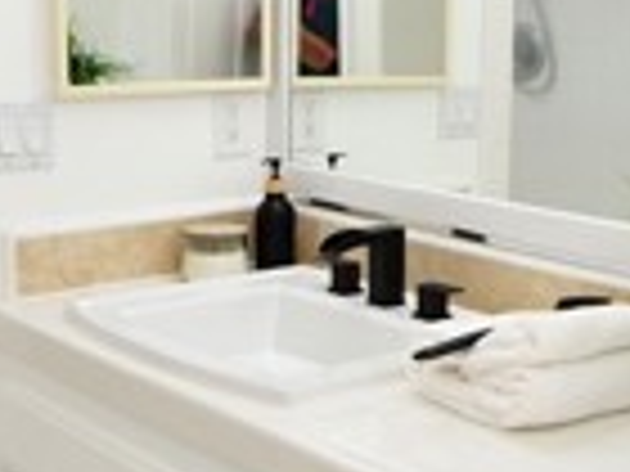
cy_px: 200
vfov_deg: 22.2
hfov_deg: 28.8
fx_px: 1201
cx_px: 495
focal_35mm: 66
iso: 200
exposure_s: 1/100
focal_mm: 10
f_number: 5
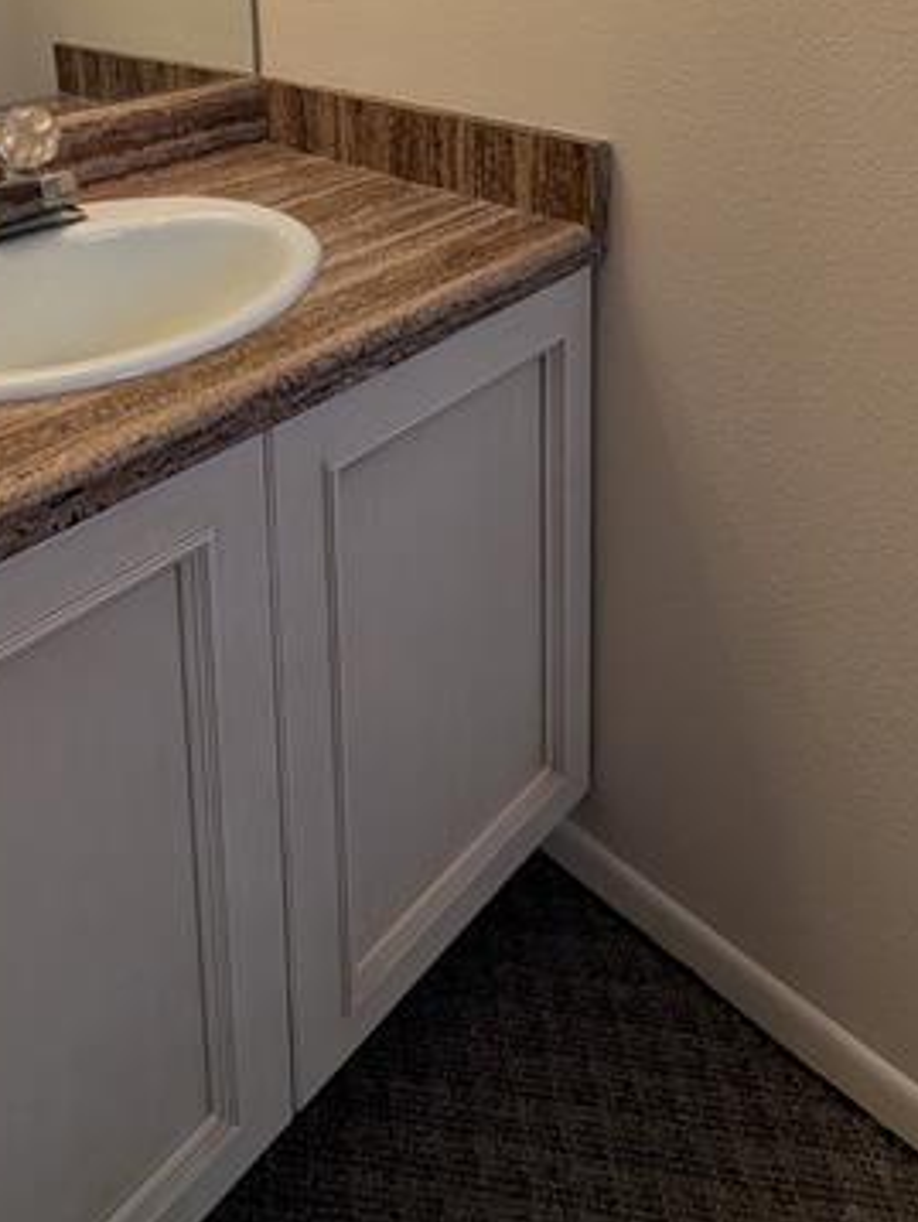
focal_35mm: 30
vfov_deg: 50.1
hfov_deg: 46.4
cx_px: 334
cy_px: 34
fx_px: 1060
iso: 37
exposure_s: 1/120
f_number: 2.2
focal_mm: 1.85
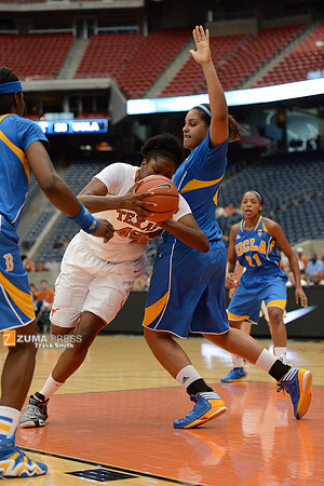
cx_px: 162
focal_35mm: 78
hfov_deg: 17.5
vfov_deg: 26.0
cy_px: 243
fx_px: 1053
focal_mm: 78
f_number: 2.8
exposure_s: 1/1250
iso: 1000
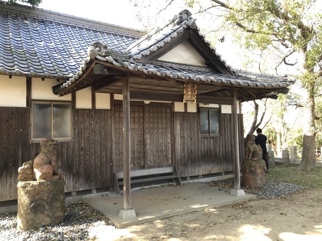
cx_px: 161
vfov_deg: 49.7
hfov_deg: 63.5
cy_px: 120
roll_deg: +1.4
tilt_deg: +5.2
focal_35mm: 28
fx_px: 260
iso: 32
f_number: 1.8
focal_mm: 3.99
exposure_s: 1/120
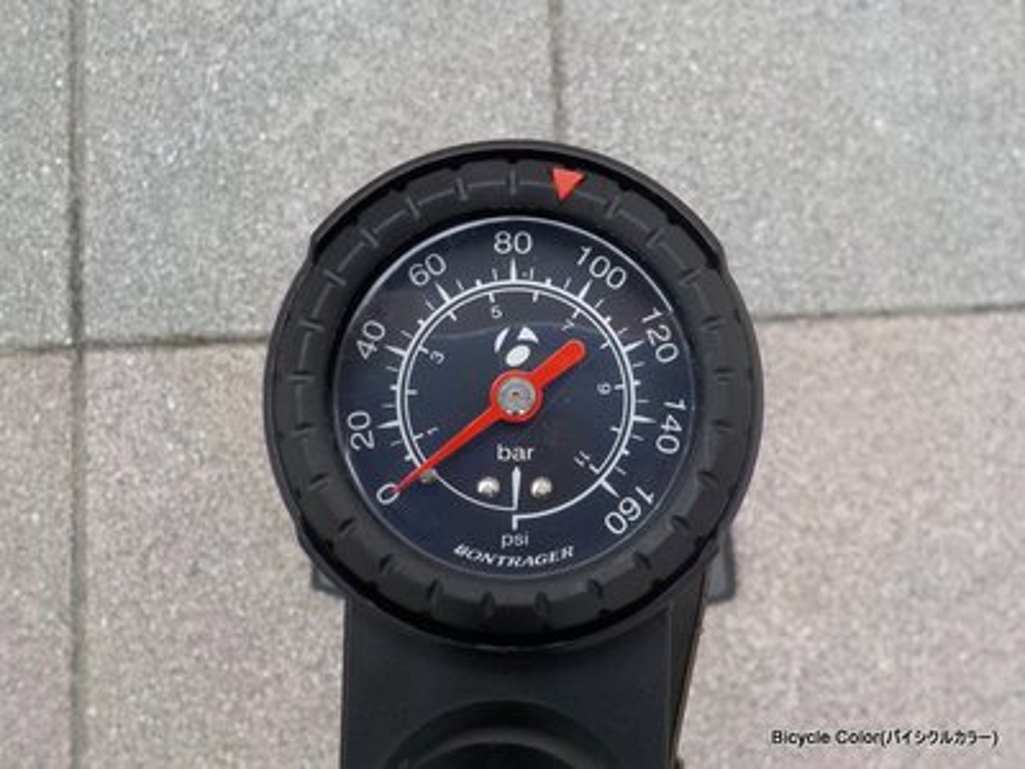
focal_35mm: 30
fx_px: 888
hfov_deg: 60.0
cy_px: 384
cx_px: 512
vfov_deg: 46.8
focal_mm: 4.1
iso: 125
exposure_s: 1/200
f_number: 3.3
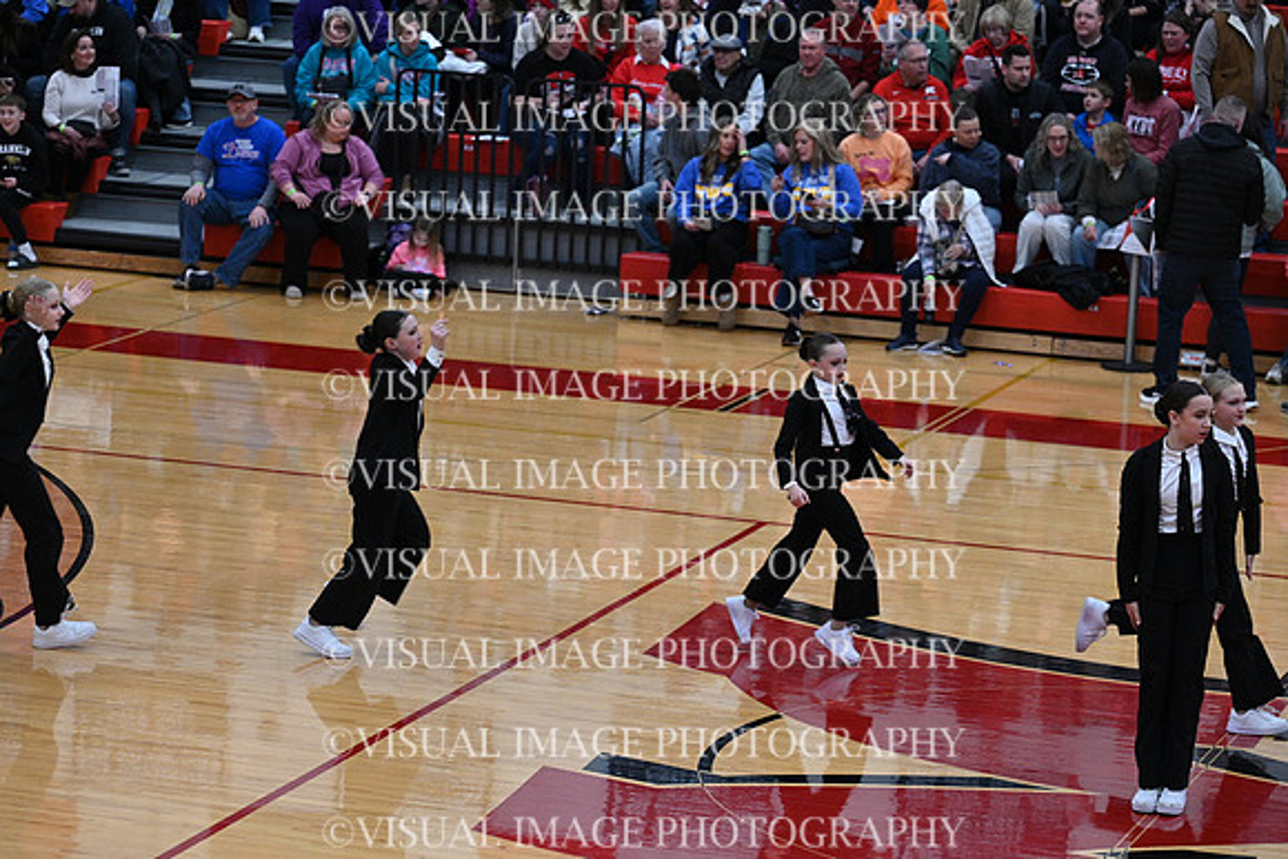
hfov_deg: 15.8
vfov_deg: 10.6
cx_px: 644
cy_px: 430
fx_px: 4652
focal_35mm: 130
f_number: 4
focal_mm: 130
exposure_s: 1/400
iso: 4000
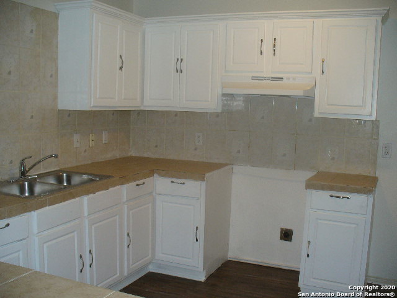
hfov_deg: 50.1
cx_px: 198
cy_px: 149
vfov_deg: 38.7
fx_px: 424
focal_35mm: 37
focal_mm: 6.1
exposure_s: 1/60
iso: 100
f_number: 2.8
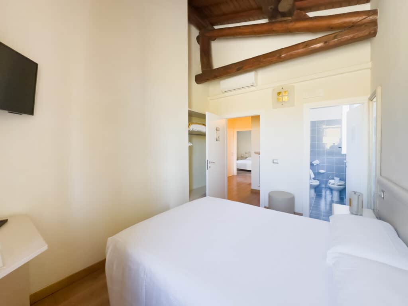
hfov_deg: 102.1
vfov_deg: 85.7
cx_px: 204
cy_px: 153
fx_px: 165
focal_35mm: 14
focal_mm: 2.22
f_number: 2.2
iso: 160
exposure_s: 1/50
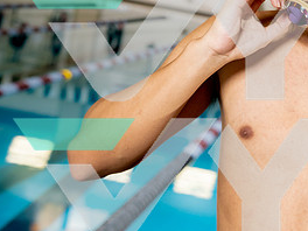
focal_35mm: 93
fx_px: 827
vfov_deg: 15.8
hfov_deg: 20.4
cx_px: 314
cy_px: 39
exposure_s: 1/250
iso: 320
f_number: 5.6
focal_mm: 44
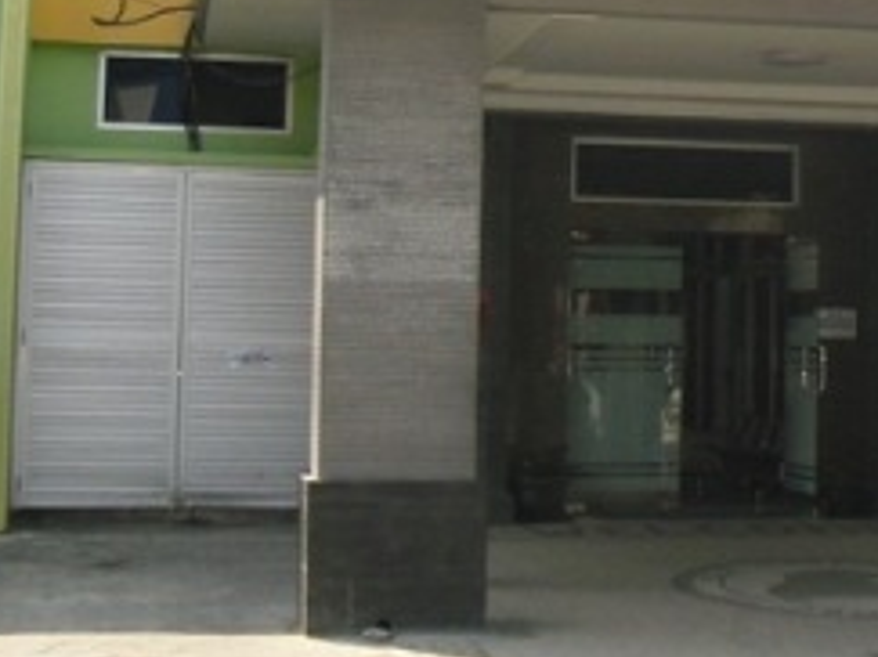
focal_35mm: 95
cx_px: 957
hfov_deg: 19.8
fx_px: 2408
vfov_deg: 15.4
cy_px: 58
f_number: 3.1
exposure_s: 1/500
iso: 100
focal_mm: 6.3
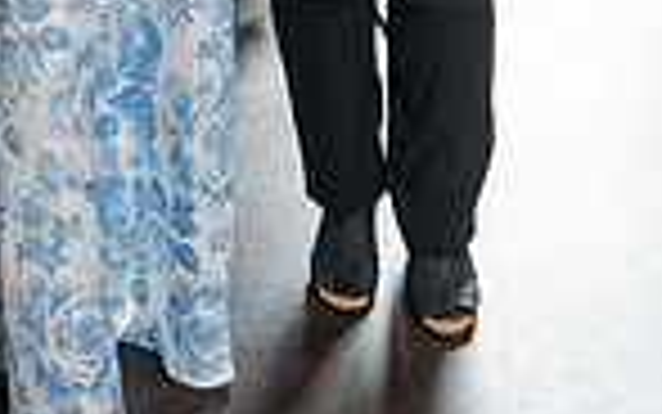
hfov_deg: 18.6
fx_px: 1967
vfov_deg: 11.2
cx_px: 5
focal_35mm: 109
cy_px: -328
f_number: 4
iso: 2000
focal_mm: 35
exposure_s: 1/250
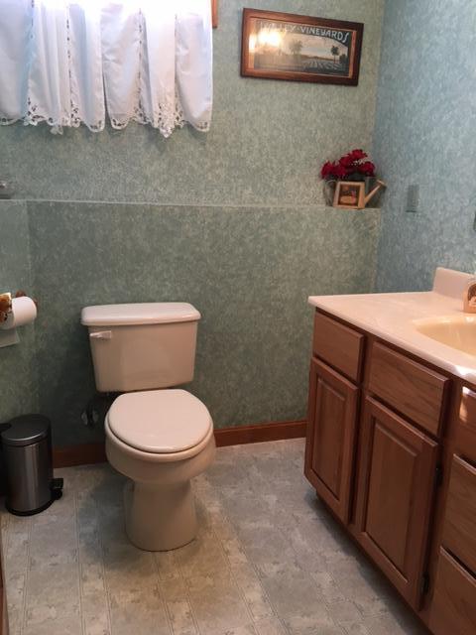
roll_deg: -0.3
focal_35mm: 29
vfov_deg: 61.7
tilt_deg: -12.6
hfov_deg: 48.2
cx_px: 238
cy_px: 318
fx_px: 532
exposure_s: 1/30
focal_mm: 4.15
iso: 64
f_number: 2.2
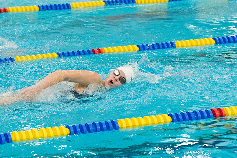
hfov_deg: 11.2
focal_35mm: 183
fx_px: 1204
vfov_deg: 7.5
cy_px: 79
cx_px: 118
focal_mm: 122
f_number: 4.5
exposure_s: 1/1250
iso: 8000
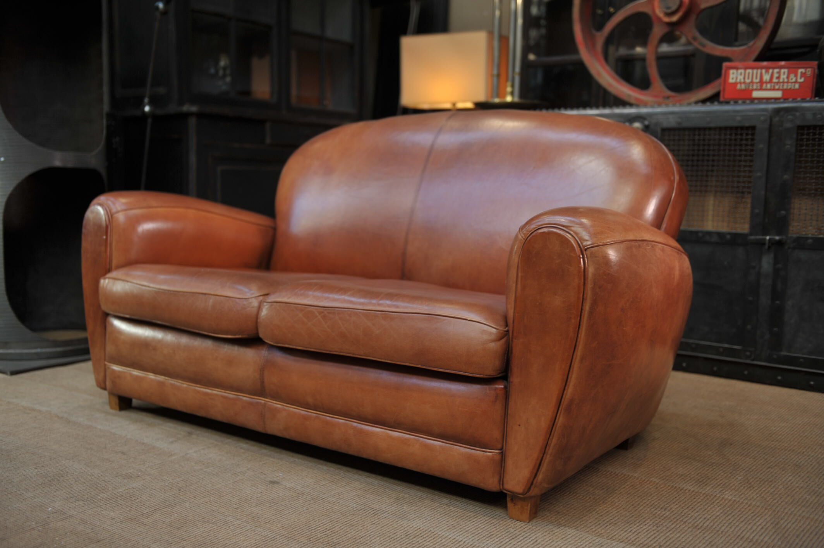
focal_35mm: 38
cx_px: 412
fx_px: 869
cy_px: 274
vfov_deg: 35.0
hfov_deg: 50.7
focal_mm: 38
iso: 250
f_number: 2.8
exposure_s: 1/50
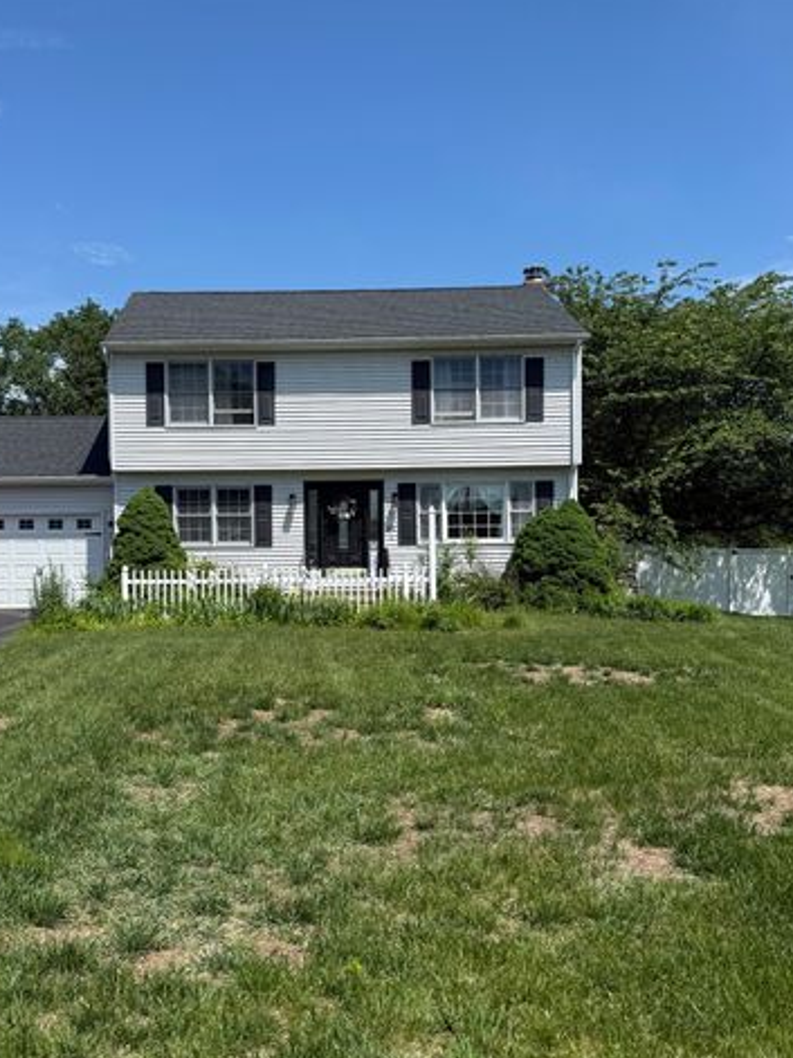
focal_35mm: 34
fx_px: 1039
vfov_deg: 53.9
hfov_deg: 41.3
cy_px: 554
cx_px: 276
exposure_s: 1/4405
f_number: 1.78
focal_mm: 6.76
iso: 80
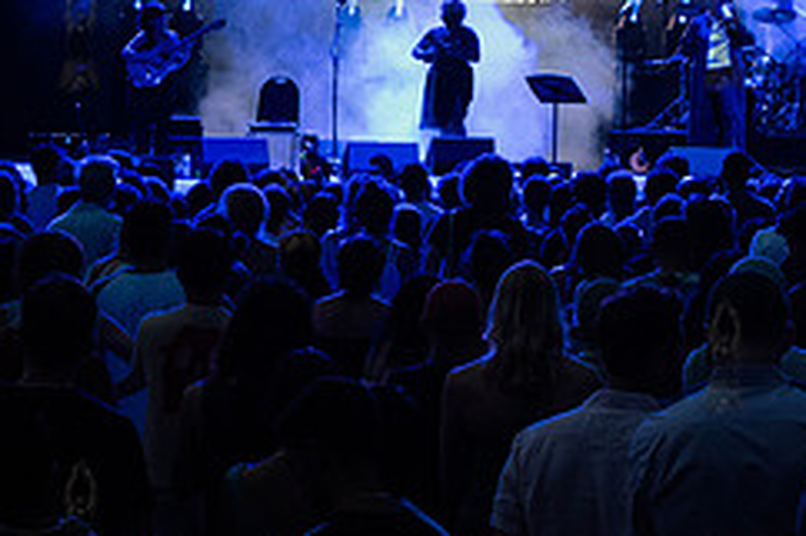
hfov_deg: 12.7
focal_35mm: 160
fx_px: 3580
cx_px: 723
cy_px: 32
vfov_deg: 8.5
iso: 5000
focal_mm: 66
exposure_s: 1/320
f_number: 4
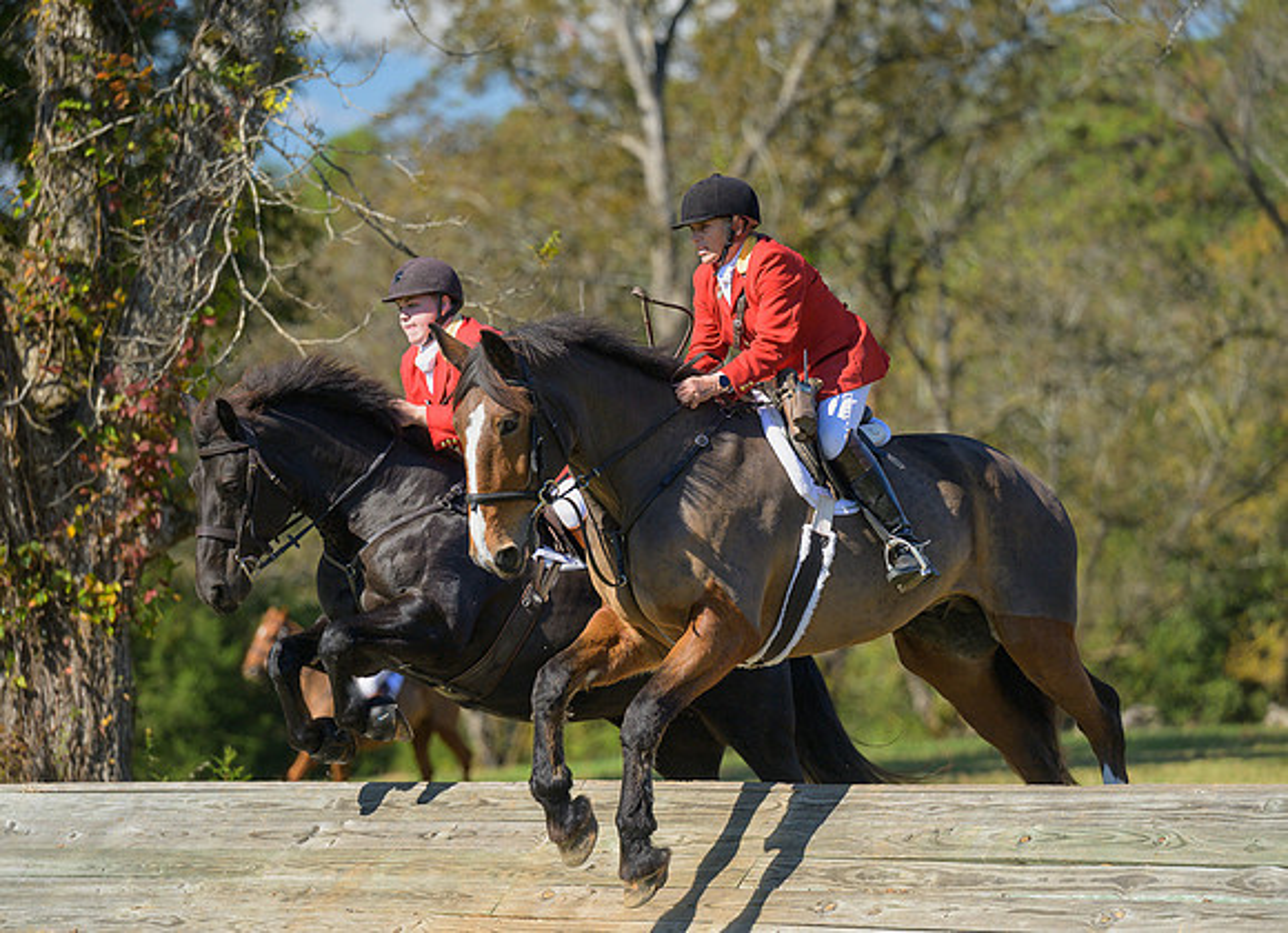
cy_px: 466
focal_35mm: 206
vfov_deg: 7.0
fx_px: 7579
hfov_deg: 9.7
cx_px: 700
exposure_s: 1/1000
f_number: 4
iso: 200
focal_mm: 195
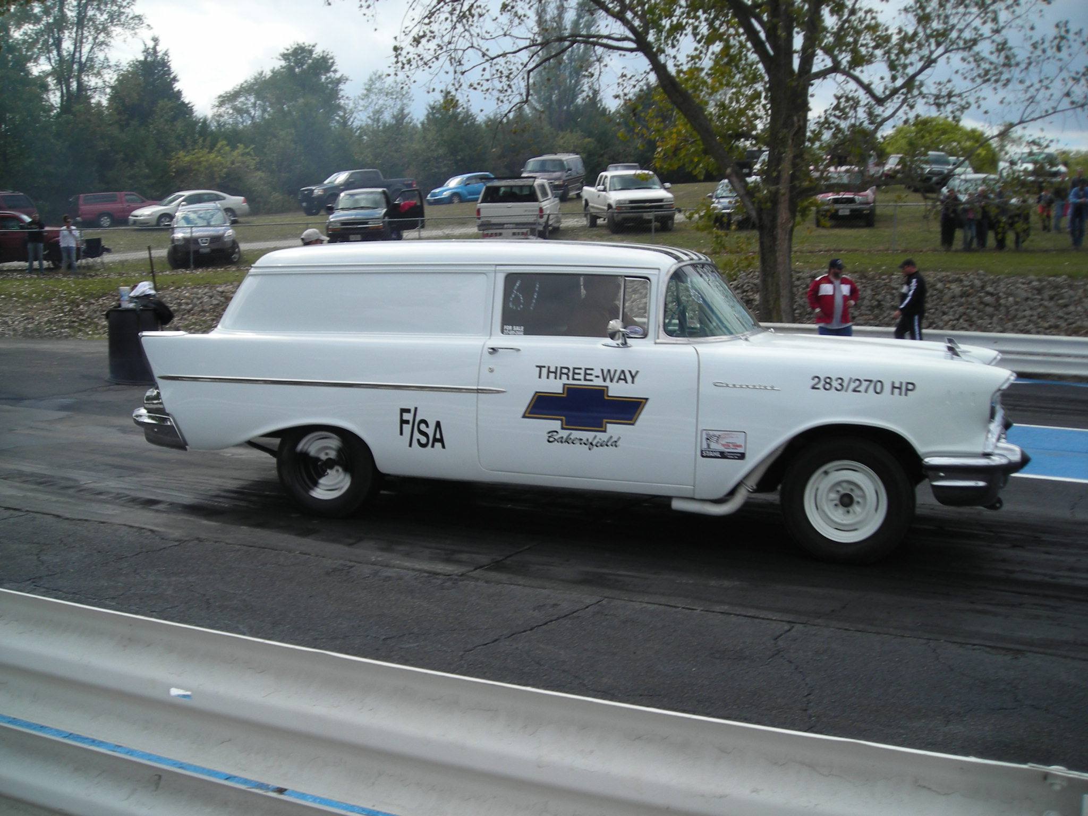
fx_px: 1194
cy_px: 408
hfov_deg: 49.0
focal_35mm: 38
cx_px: 544
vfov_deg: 37.7
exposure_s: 1/186
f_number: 6.4
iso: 50
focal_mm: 6.3
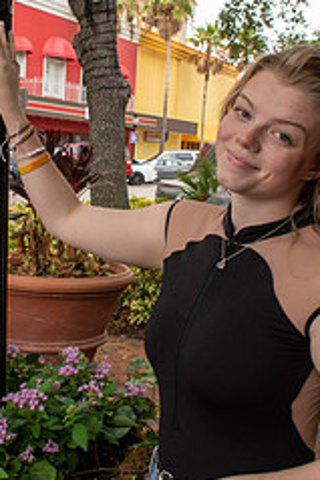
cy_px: 216
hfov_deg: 26.4
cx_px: 109
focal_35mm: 51
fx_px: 679
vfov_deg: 38.8
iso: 400
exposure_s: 1/200
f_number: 7.1
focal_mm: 18
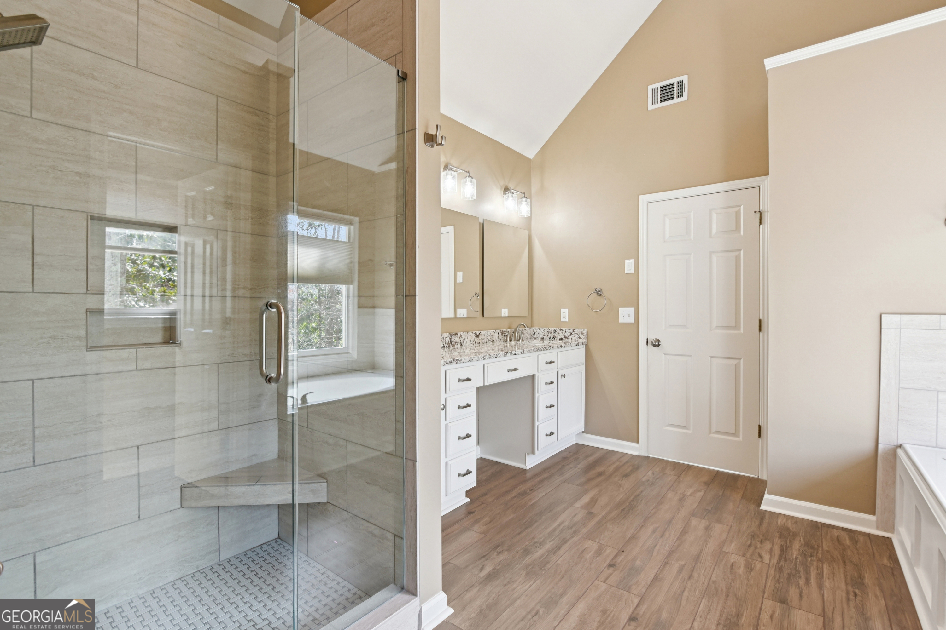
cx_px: 473
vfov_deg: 73.7
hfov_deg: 96.7
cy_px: 315
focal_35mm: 16
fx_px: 420
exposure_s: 1/15
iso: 250
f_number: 8
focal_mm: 16
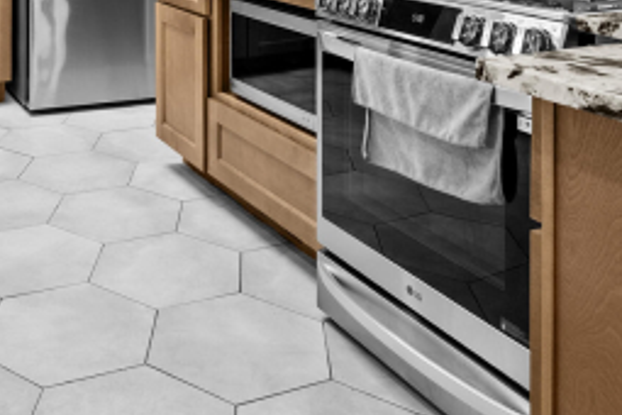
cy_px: -112
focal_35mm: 47
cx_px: 155
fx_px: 812
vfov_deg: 25.1
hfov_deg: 40.7
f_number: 11
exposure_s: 1/2
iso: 400
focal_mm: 16
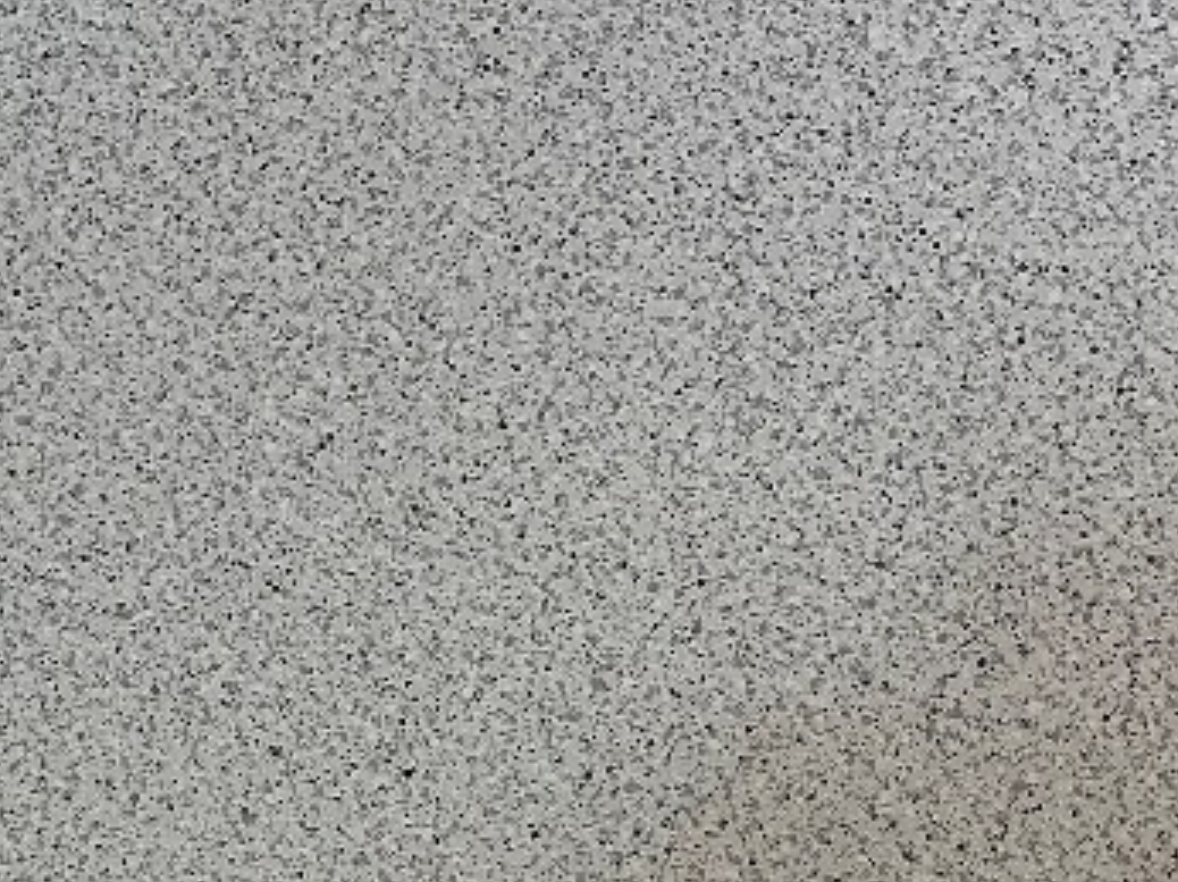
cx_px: 272
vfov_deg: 18.9
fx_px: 2619
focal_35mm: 77
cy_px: 691
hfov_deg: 25.0
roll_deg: +1.3
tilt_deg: +2.3
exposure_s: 1/116
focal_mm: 5.1
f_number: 1.6
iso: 100
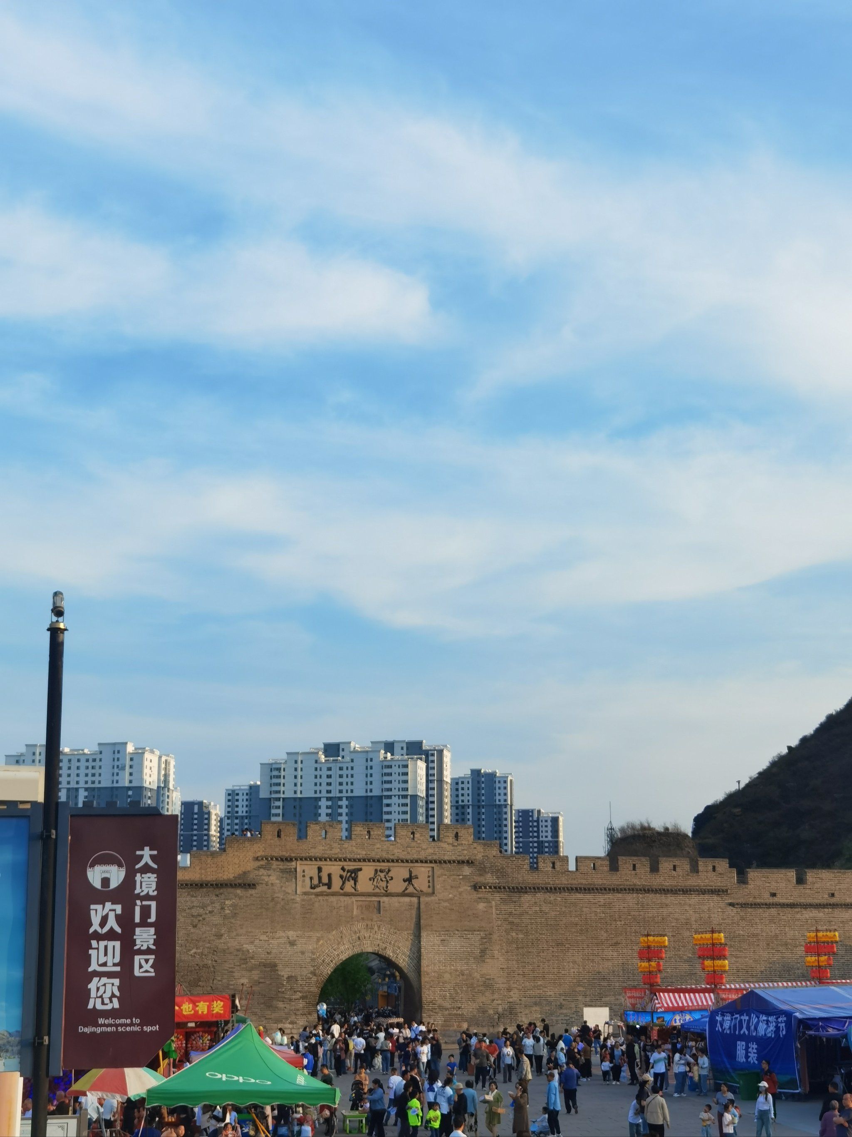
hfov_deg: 29.7
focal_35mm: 49
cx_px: 426
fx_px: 1608
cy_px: 568
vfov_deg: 38.9
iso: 50
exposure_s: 1/1667
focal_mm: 6.71
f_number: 1.9
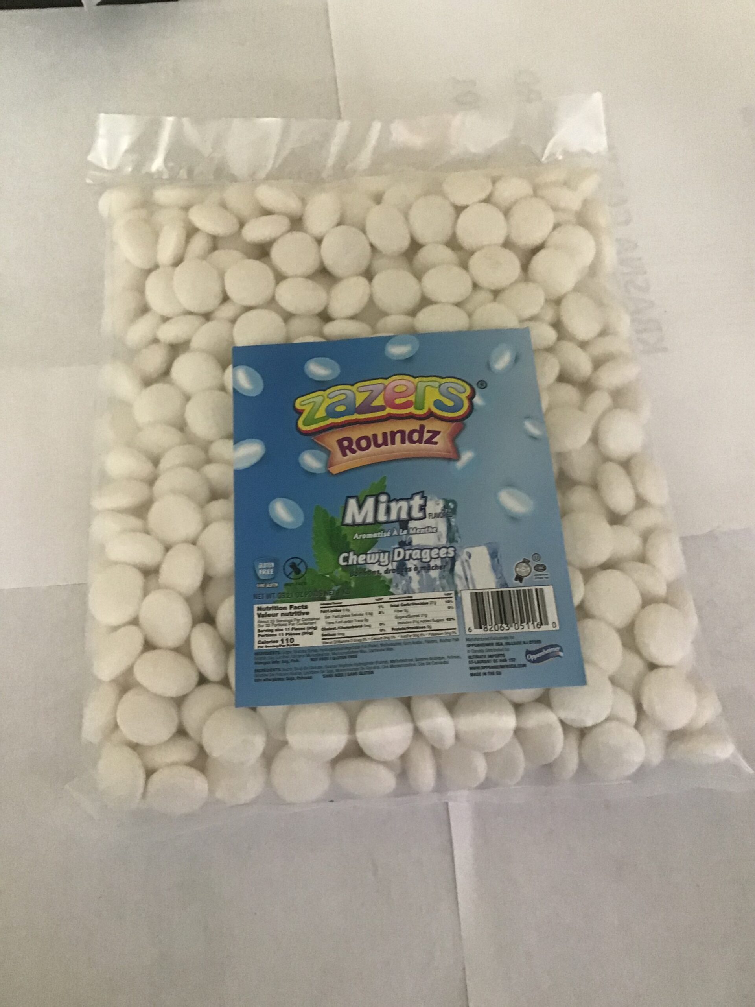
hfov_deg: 45.4
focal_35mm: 31
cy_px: 504
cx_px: 378
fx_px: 902
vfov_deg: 58.4
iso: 200
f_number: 2.4
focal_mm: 3.3
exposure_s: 1/24
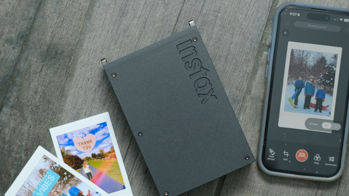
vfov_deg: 12.2
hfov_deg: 21.6
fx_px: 916
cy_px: 118
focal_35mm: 99
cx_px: 190
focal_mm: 50
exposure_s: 1/250
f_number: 2.5
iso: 320
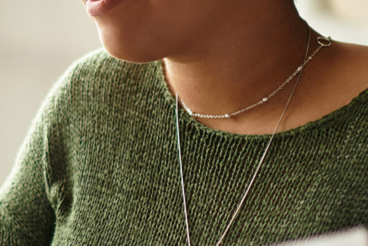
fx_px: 1554
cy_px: 101
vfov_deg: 9.0
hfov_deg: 13.3
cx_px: 9
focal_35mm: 152
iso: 125
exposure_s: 1/200
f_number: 2
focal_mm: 35
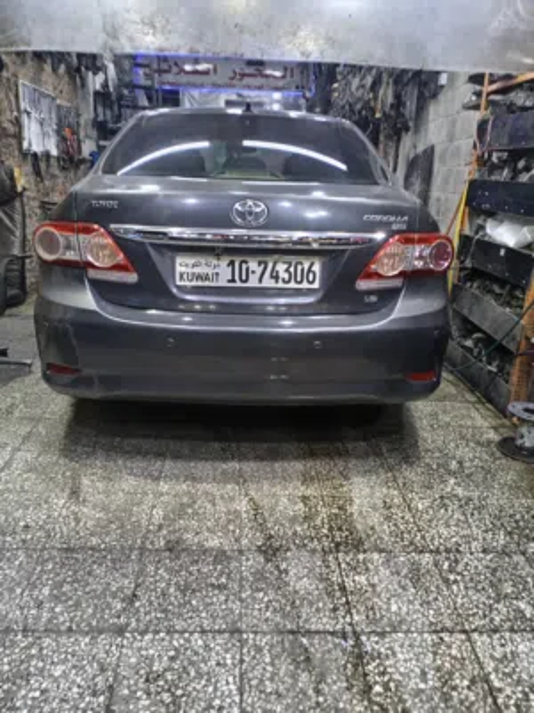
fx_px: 556
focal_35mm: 27
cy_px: 356
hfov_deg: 51.3
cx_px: 267
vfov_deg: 65.4
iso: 186
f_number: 1.8
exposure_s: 1/25
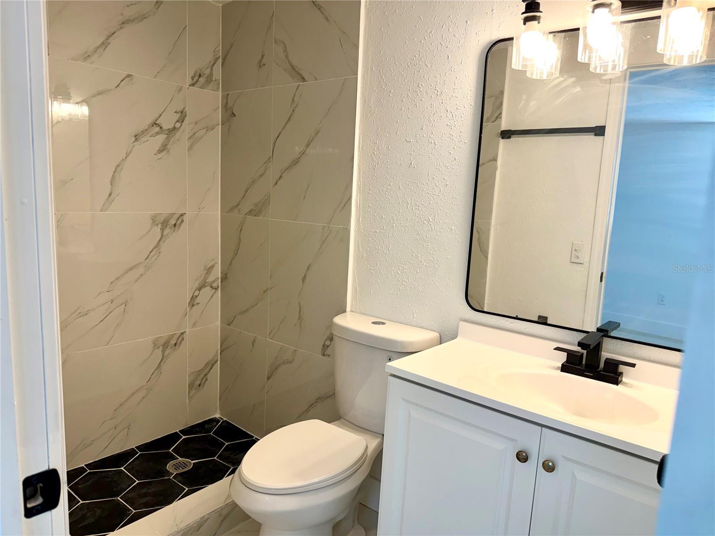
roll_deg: -2.7
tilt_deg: -8.4
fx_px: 496
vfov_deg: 56.8
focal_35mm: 24
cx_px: 358
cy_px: 268
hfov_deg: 71.6
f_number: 1.78
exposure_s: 1/164
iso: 64
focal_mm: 6.76
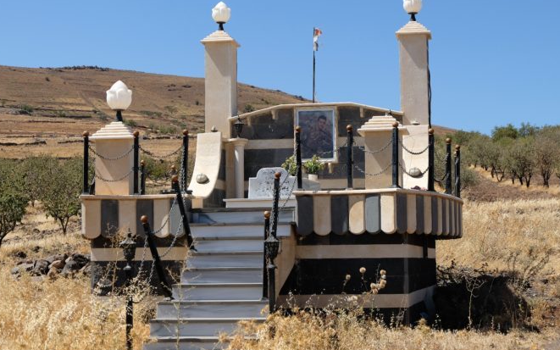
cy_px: 159
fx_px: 1083
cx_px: 299
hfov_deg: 29.0
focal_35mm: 71
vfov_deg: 18.3
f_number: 5.6
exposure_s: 1/1000
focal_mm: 40.2
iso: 200
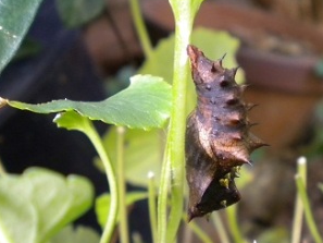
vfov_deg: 21.2
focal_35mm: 69
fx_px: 644
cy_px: 165
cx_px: 213
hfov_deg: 28.0
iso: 400
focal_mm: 7.4
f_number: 3.5
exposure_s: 1/50.2
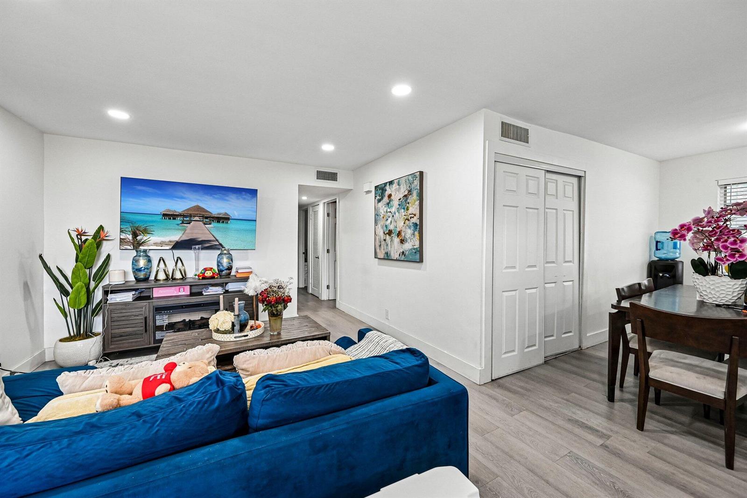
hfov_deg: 104.3
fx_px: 290
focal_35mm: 14
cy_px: 249
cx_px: 374
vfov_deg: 81.2
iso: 2500
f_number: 8
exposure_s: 1/125
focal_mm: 14
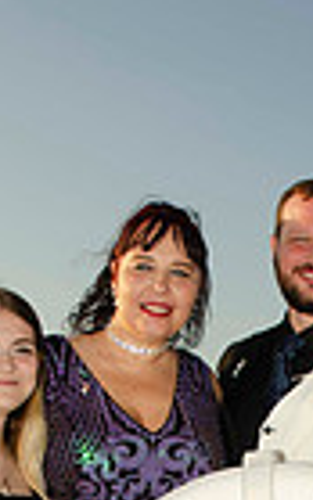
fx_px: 1213
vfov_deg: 21.3
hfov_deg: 14.5
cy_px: 637
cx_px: 302
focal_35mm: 89
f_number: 8
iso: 100
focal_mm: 18
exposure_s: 1/250
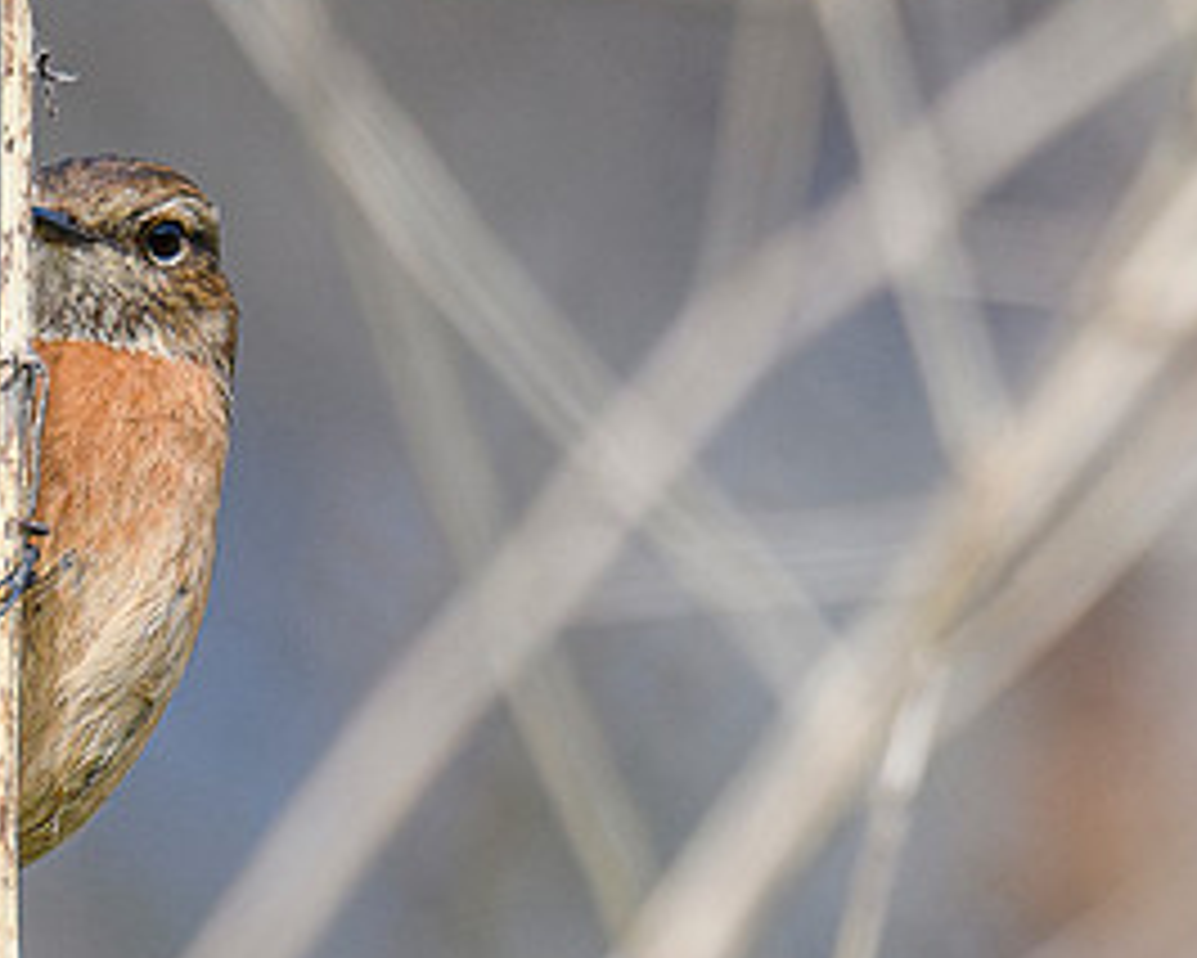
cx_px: 433
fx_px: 86118
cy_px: 438
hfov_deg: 0.8
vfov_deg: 0.6
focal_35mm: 2430
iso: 560
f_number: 6.3
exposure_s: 1/1600
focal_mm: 400
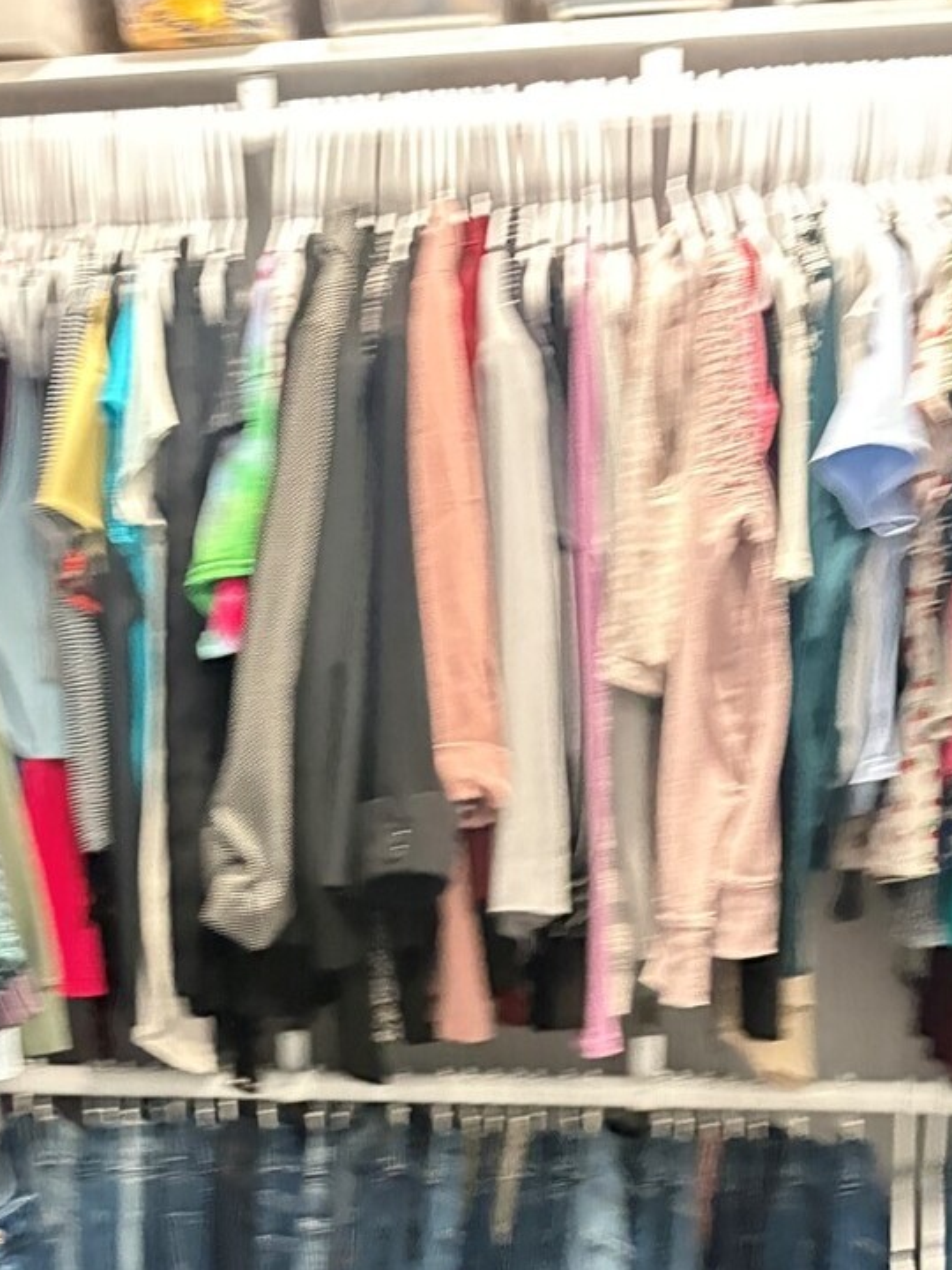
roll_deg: +0.8
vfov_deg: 34.9
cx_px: 376
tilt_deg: -11.7
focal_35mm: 52
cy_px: 1118
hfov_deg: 28.0
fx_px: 1907
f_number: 1.6
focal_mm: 5.96
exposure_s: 1/30
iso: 1000
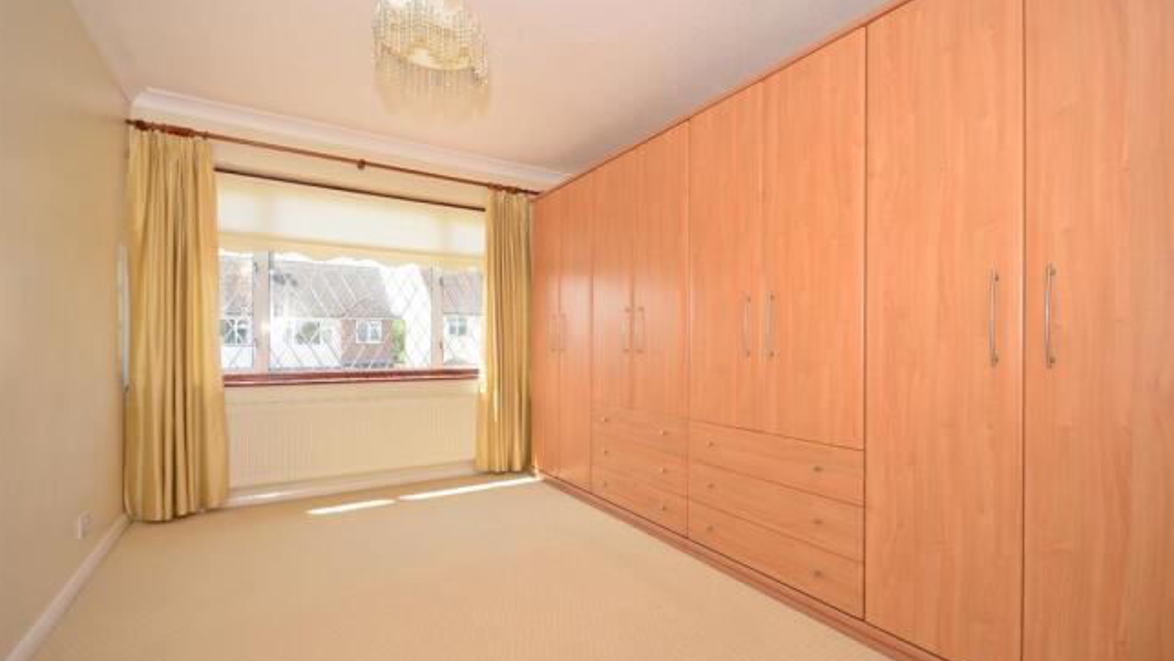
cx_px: 590
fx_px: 498
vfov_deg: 67.1
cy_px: 336
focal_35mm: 16
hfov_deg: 99.4
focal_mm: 10
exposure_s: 1/125
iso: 200
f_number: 5.6
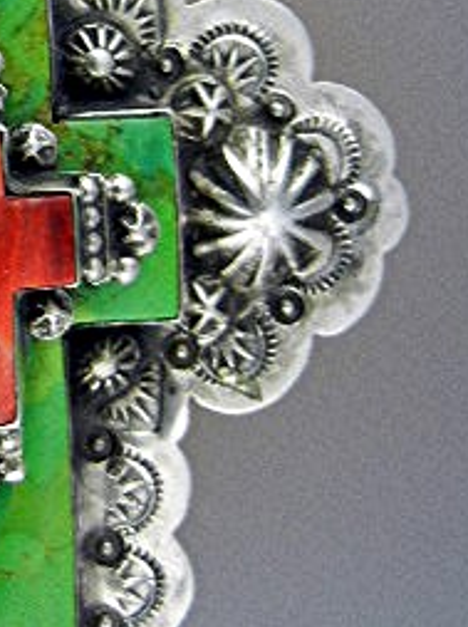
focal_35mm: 114
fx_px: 2060
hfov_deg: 12.7
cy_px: 119
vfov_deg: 17.1
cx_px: -74
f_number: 3.8
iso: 400
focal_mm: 8.1
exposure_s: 1/21.1
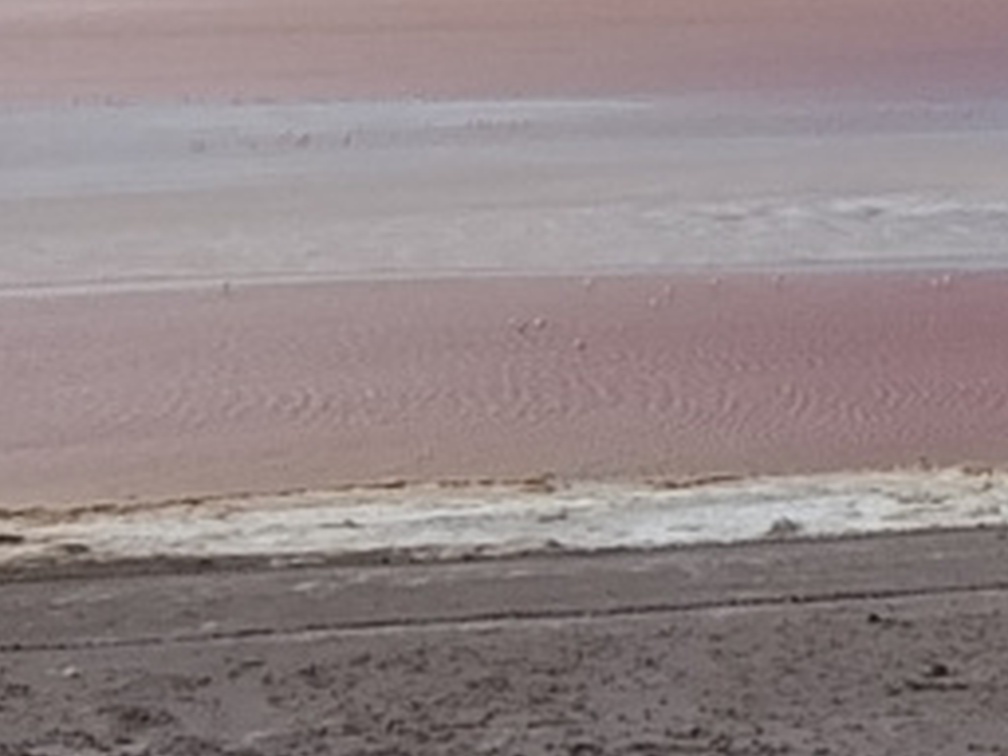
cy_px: 402
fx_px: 2912
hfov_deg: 15.4
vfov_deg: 14.8
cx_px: 2071
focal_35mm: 100
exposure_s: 1/865
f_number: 2.2
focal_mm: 1.65
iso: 50
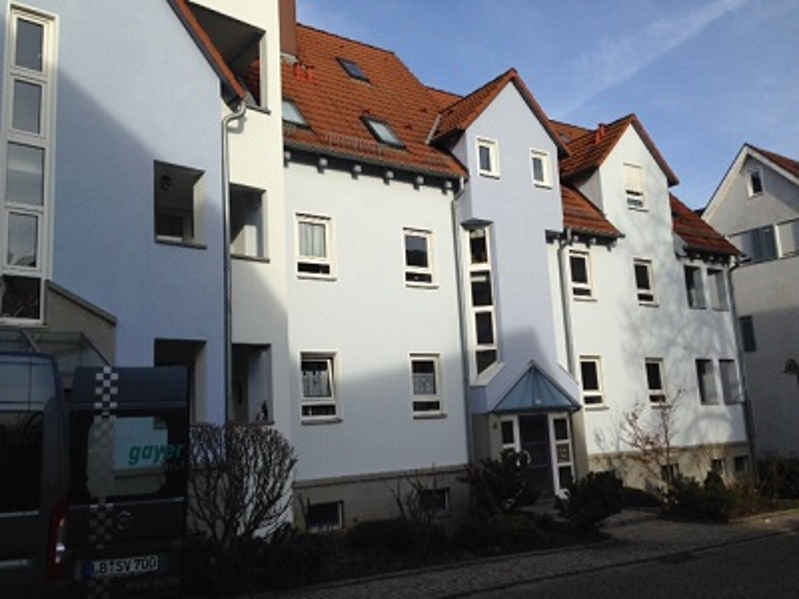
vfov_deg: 42.9
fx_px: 762
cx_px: 400
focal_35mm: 33
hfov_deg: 55.4
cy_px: 300
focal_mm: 4.12
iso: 50
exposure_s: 1/1466
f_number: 2.4
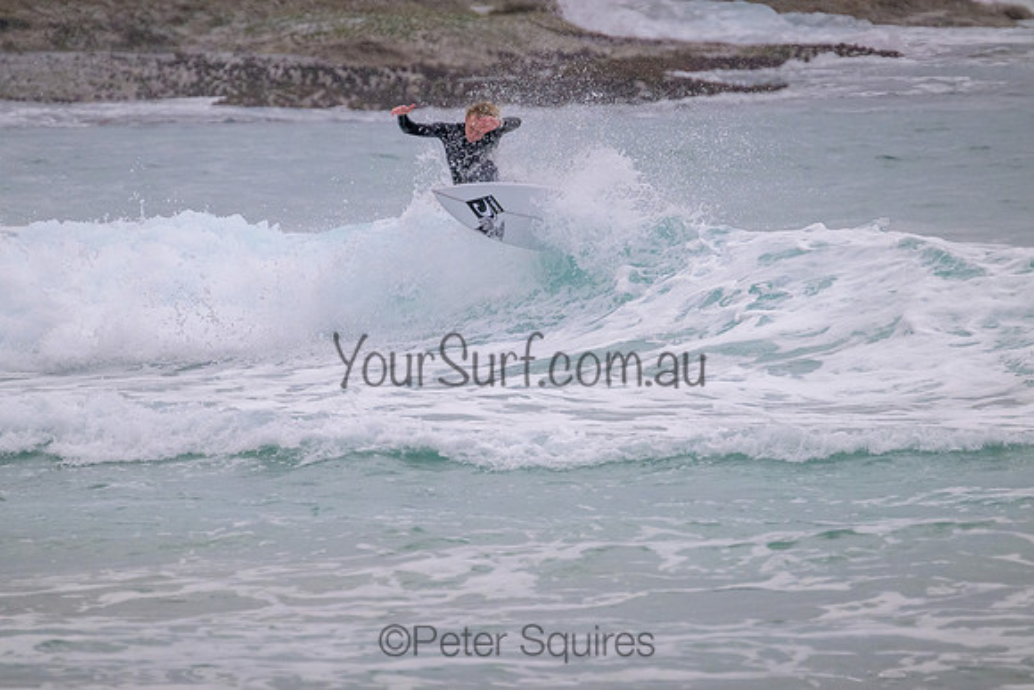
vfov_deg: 1.7
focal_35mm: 800
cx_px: 517
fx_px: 22982
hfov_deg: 2.6
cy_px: 345
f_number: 11
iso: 3200
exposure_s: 1/1250
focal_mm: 800
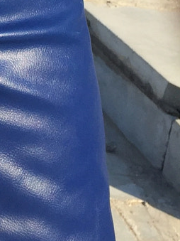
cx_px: -244
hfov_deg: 9.6
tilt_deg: -7.5
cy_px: -139
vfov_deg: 13.4
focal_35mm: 137
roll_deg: -6.5
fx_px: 950
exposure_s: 1/1014
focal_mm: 4.15
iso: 32
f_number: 2.2
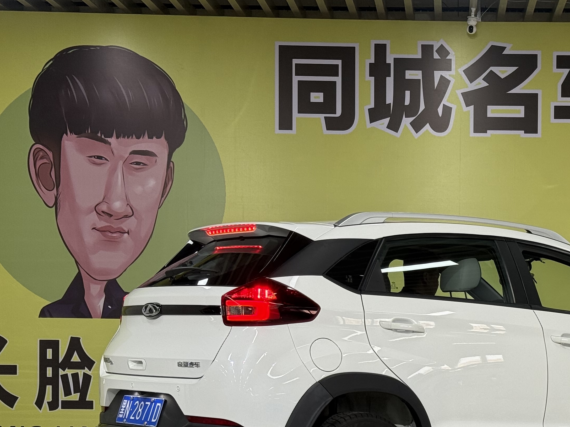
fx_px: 1465
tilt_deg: -1.0
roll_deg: -0.5
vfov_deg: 16.5
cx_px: 459
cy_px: 339
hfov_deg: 21.7
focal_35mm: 89
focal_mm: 6.76
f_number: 1.78
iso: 64
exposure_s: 1/100
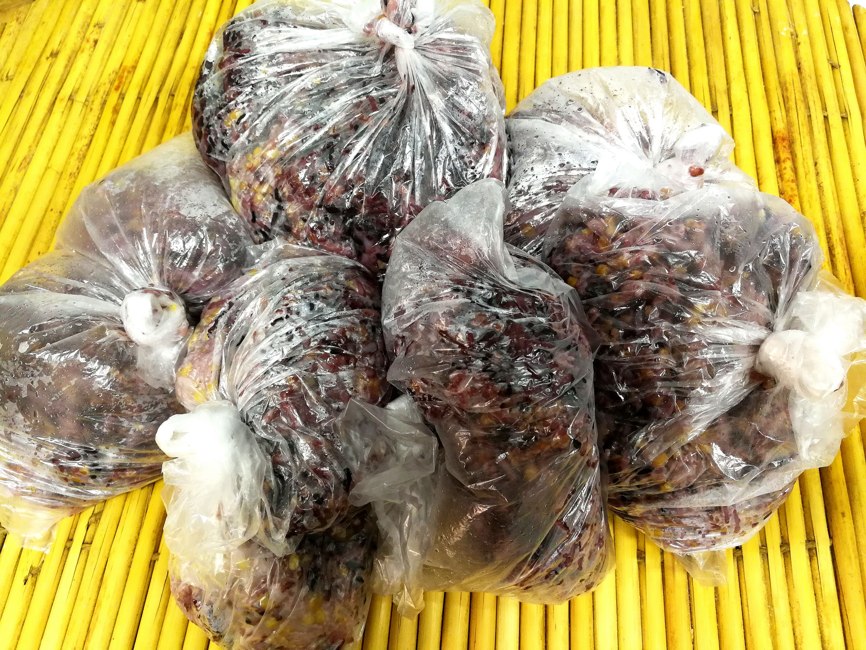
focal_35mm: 27
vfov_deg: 51.4
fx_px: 675
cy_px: 325
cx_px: 433
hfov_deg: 65.3
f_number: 2.2
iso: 250
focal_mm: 3.95
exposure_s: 1/33.3
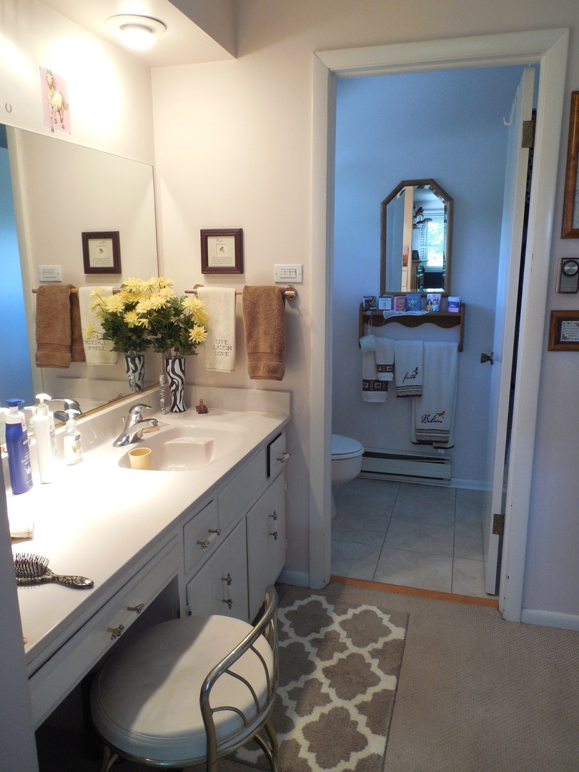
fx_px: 558
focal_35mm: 25
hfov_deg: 54.9
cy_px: 386
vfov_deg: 69.4
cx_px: 290
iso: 250
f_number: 3.3
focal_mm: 4.5
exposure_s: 1/30
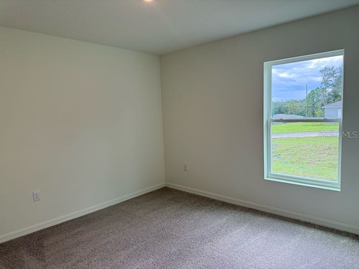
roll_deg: +2.1
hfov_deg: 71.6
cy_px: 134
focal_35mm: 24
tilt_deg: -4.8
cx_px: 180
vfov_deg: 56.8
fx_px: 249
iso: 100
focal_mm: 6.76
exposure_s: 1/272
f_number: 1.78
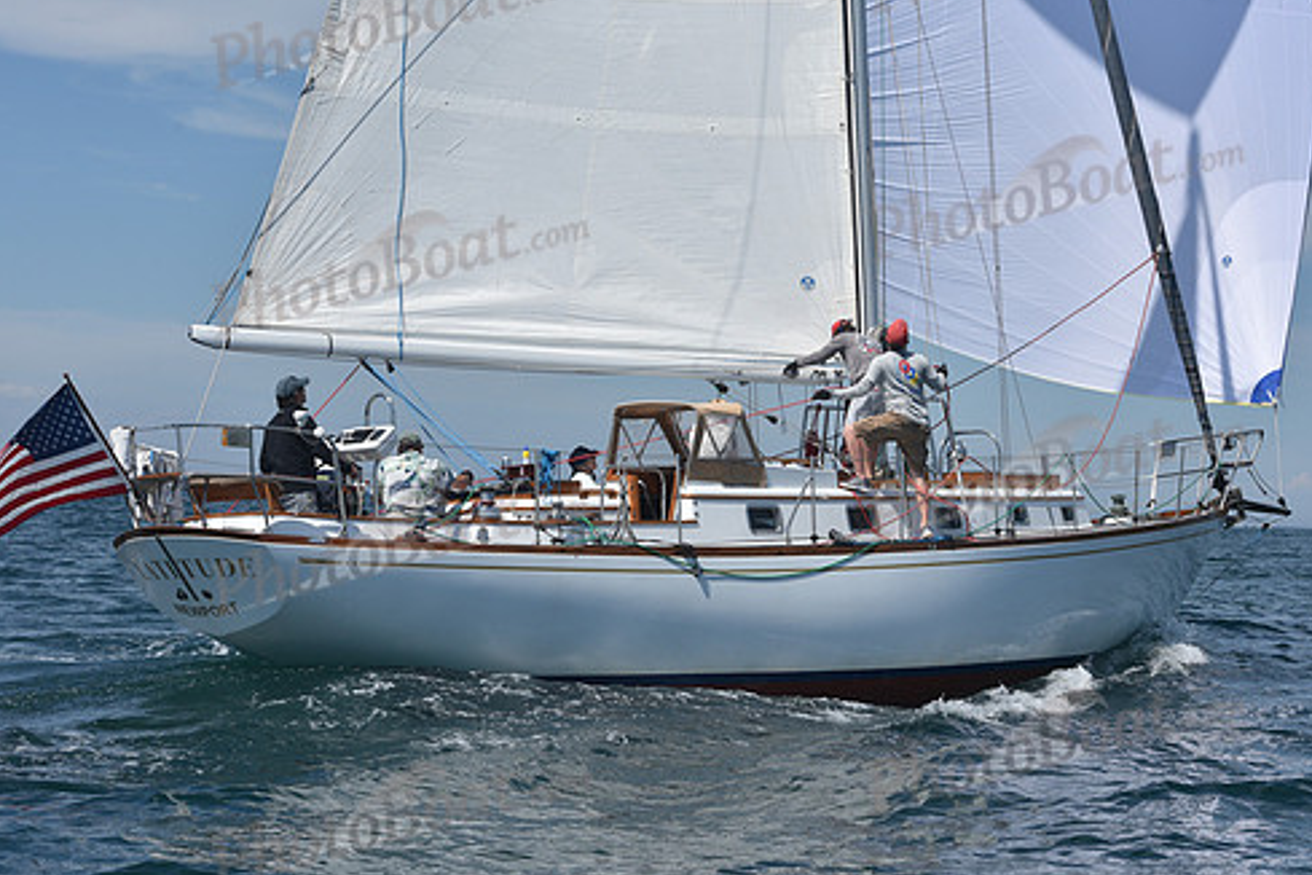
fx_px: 3025
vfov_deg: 16.4
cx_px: 730
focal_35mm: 83
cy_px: 369
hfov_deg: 24.5
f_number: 11
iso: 250
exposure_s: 1/800
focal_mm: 70
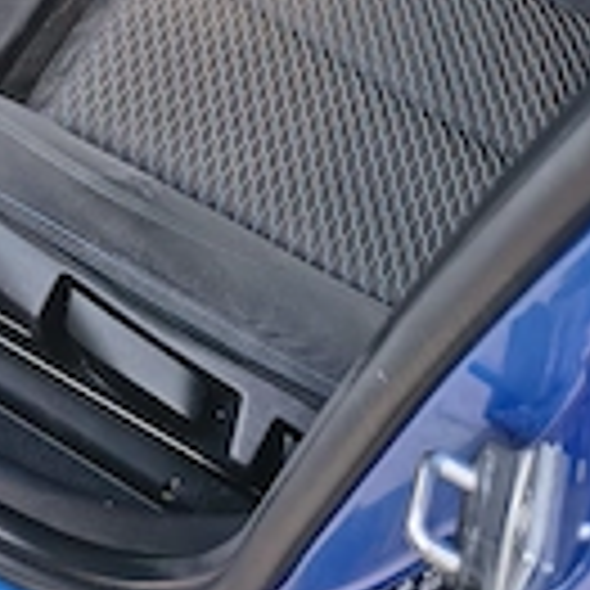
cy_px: -302
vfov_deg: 21.9
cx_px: 18
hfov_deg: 25.4
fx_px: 1253
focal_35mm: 65
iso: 1101
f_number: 1.8
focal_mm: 5.56
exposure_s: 1/33.3
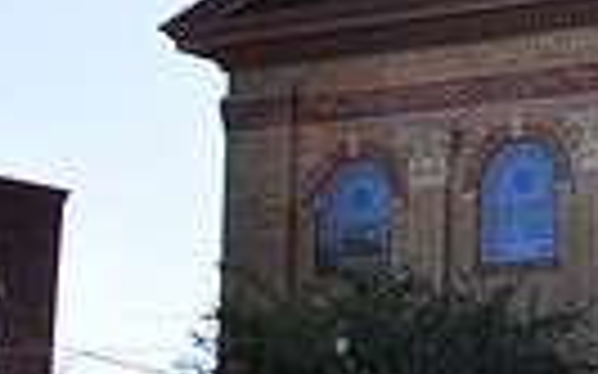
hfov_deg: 13.4
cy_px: 196
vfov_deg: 9.8
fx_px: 2167
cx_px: 1209
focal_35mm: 133
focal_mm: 20
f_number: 14
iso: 200
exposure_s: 1/160
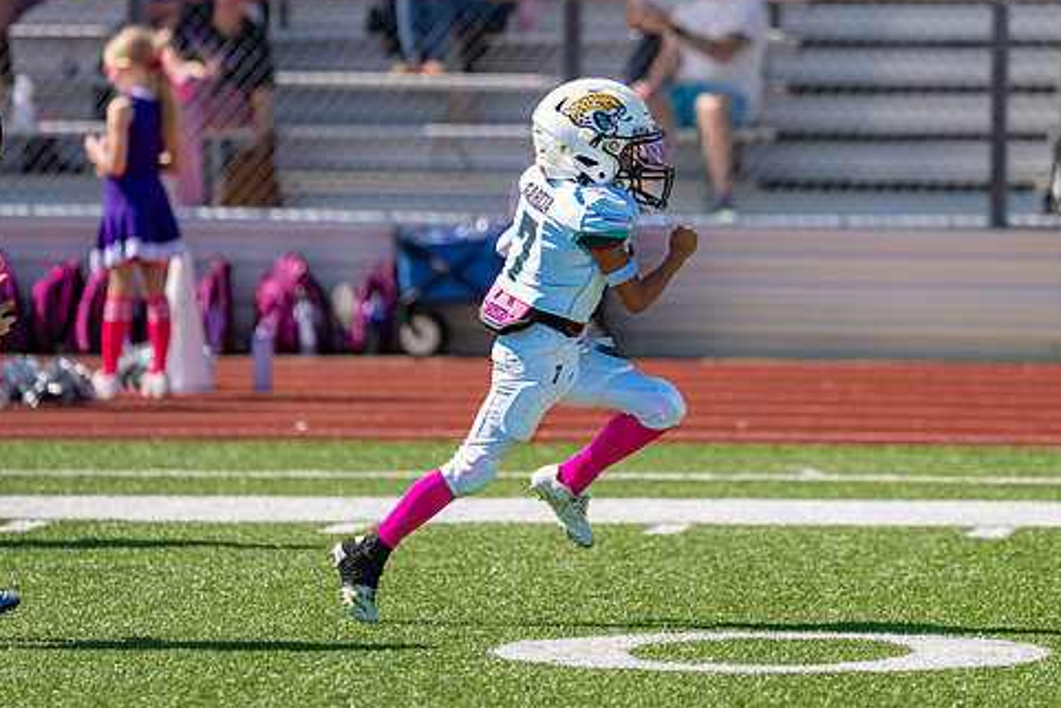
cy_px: 208
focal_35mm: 396
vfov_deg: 3.5
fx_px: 11674
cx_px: 660
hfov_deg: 5.2
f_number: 2.8
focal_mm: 200
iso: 100
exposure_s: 1/2000
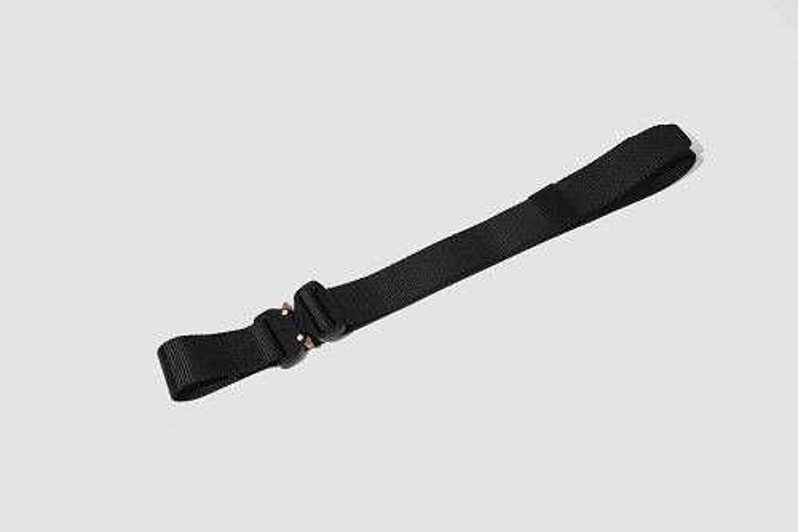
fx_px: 908
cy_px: 266
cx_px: 399
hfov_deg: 47.4
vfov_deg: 32.6
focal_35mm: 41
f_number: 13
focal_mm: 41
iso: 160
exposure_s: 1/100
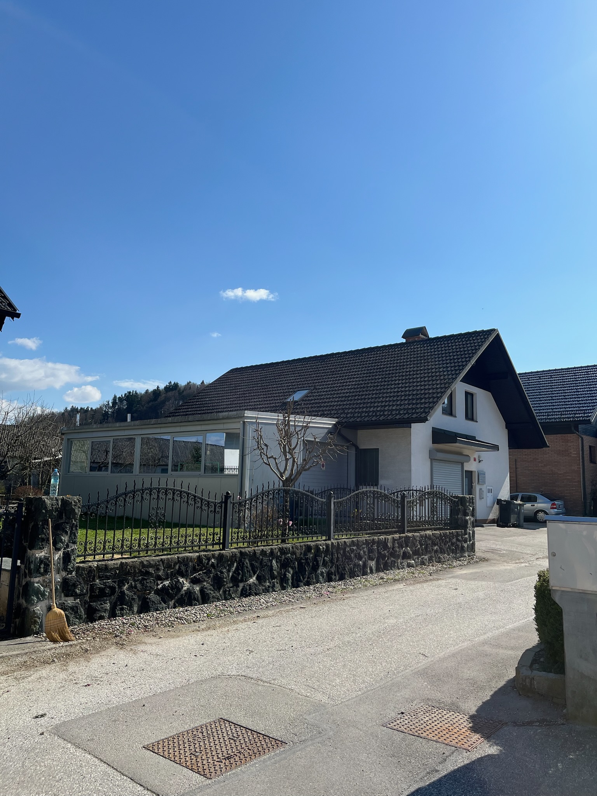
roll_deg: -1.4
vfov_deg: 67.3
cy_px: 398
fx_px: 598
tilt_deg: +12.6
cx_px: 298
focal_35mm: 26
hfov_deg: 53.1
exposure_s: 1/5319
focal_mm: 5.1
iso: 50
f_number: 1.6
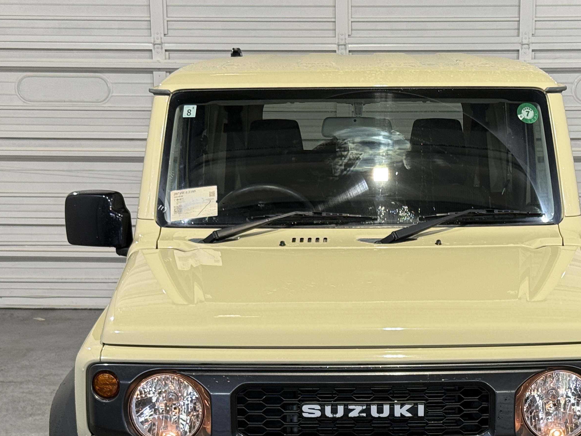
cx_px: 368
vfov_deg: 17.8
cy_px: 368
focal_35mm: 82
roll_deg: -0.3
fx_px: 1376
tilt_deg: -12.7
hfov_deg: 23.8
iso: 80
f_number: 1.78
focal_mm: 6.76
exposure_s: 1/60
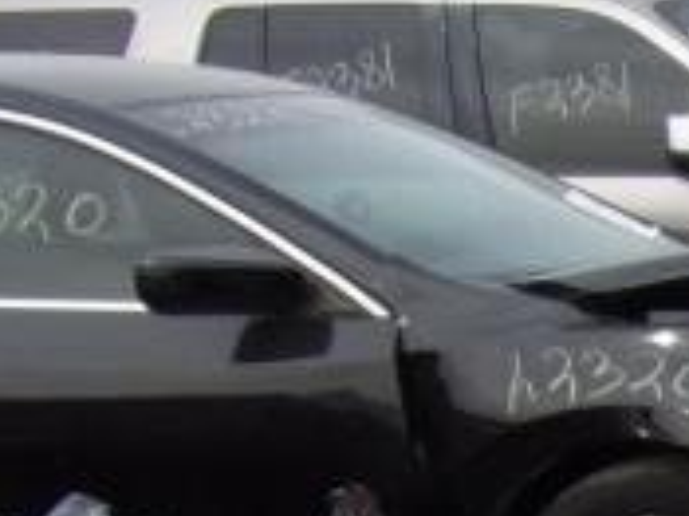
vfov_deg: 12.6
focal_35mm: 110
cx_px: 1567
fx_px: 2188
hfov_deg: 13.7
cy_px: 835
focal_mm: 4.3
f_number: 3.3
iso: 80
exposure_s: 1/640
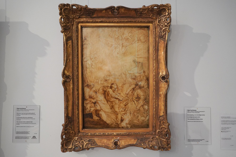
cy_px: 78
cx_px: 118
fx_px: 157
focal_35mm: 24
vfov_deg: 53.1
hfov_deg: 73.7
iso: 3200
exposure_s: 1/80
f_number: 8
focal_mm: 24
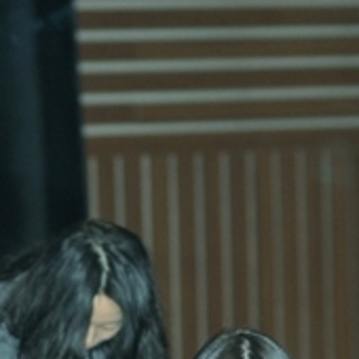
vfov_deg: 4.6
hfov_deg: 4.6
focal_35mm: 382
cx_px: 51
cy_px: 401
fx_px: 4488
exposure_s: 1/160
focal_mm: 85
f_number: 2.5
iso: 500
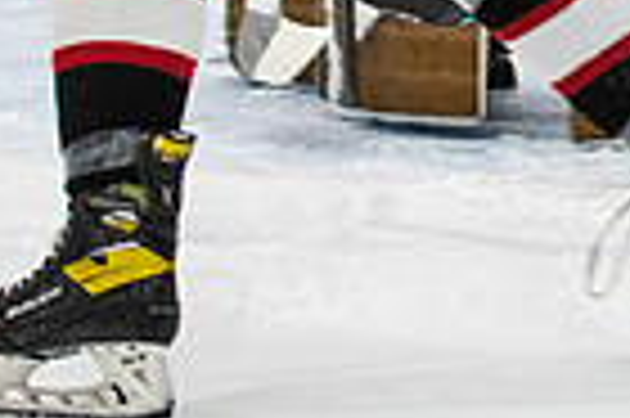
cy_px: -588
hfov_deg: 3.1
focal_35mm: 666
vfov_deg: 2.0
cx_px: 1773
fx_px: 11641
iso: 1250
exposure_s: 1/400
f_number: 2.8
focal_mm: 70
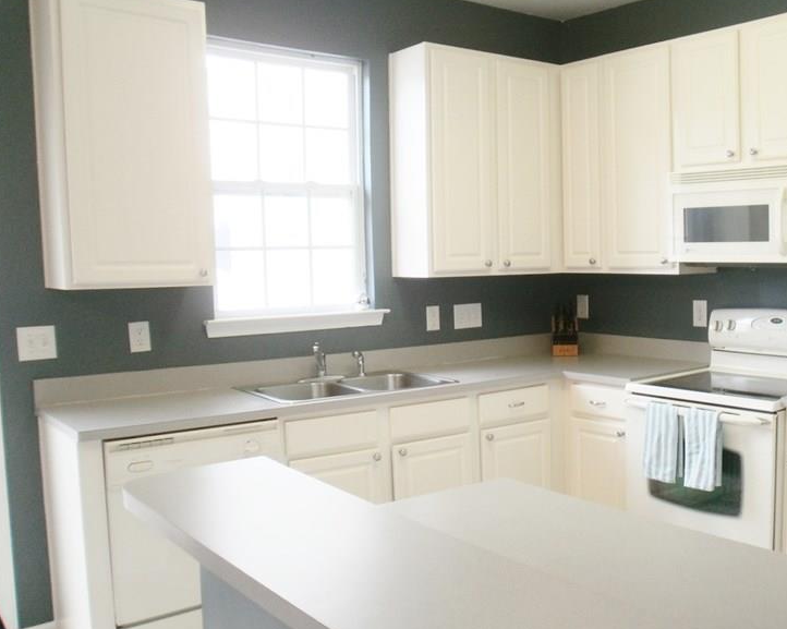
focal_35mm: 36
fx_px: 838
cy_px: 320
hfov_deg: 49.1
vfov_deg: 41.1
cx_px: 550
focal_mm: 4.65
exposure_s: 1/25
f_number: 2.6
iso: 100
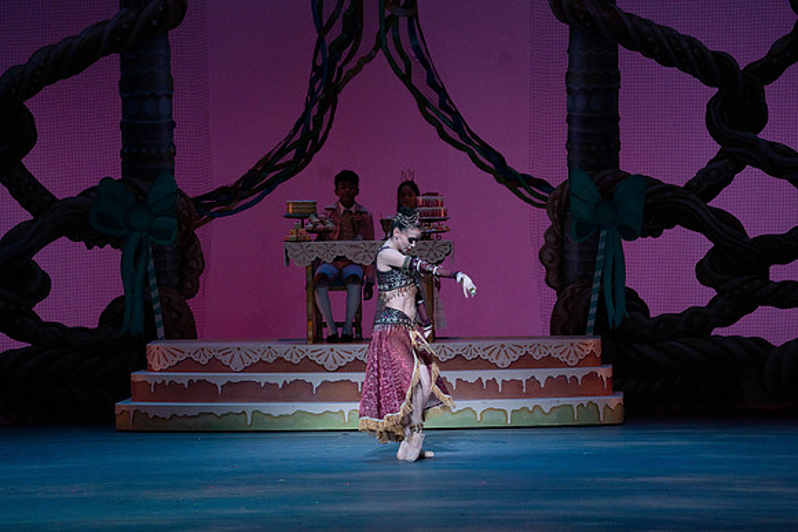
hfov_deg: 10.3
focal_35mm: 200
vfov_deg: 6.9
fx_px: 4434
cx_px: 399
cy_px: 266
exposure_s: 1/320
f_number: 5.6
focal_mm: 200
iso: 3200
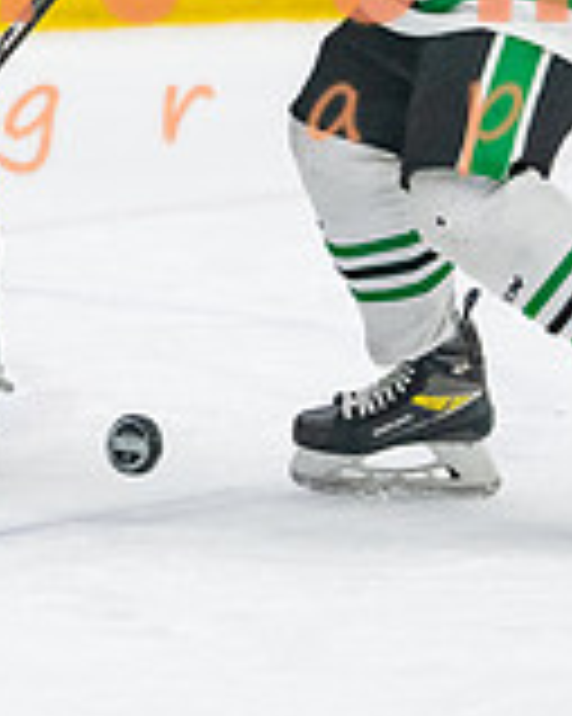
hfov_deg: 2.8
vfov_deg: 3.5
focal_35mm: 546
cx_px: -484
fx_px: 11565
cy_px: -205
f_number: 2.8
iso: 4000
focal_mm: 112
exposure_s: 1/800
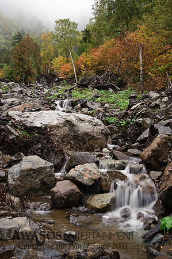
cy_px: 130
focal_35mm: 32
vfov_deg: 58.8
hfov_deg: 41.0
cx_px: 86
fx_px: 230
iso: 200
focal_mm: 32
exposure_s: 1/5
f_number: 16
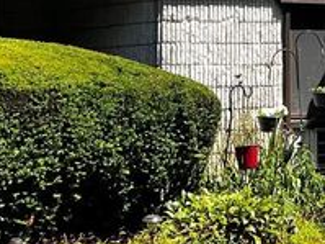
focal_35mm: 134
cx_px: 358
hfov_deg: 14.4
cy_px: -108
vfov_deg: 10.7
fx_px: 1257
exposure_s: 1/2571
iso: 50
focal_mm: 5.7
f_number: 1.5
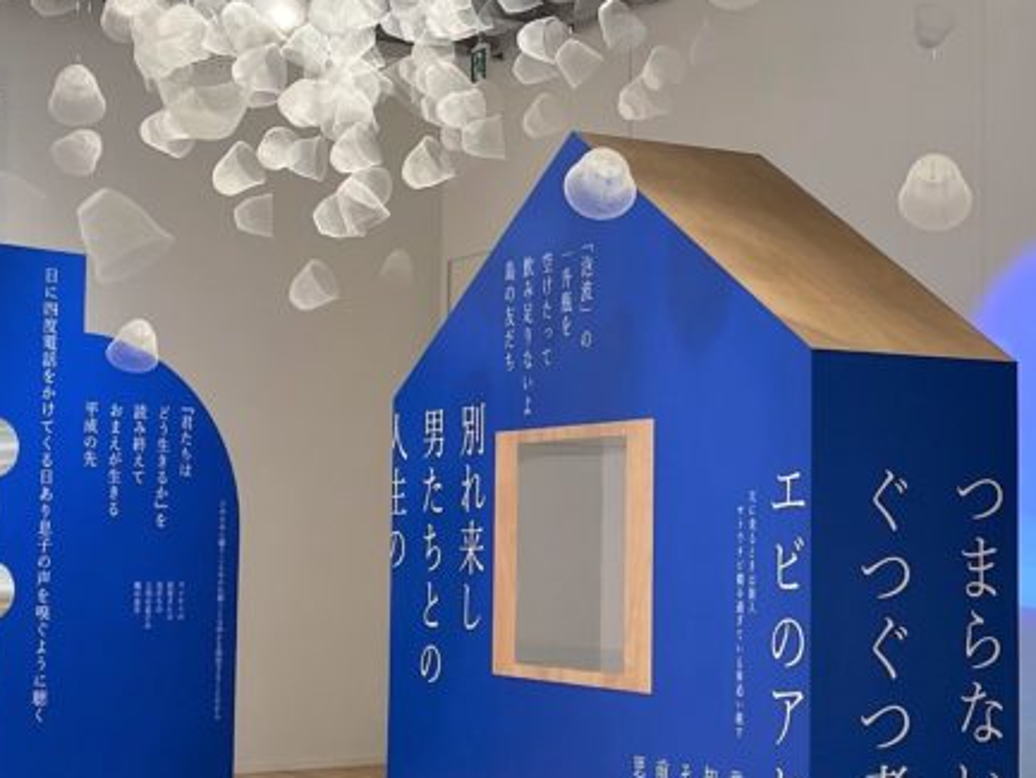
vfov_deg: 20.4
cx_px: 849
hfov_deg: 26.5
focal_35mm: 72
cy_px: 376
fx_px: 2155
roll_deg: -0.6
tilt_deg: +4.3
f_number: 1.6
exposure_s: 1/100
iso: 100
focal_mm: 4.2
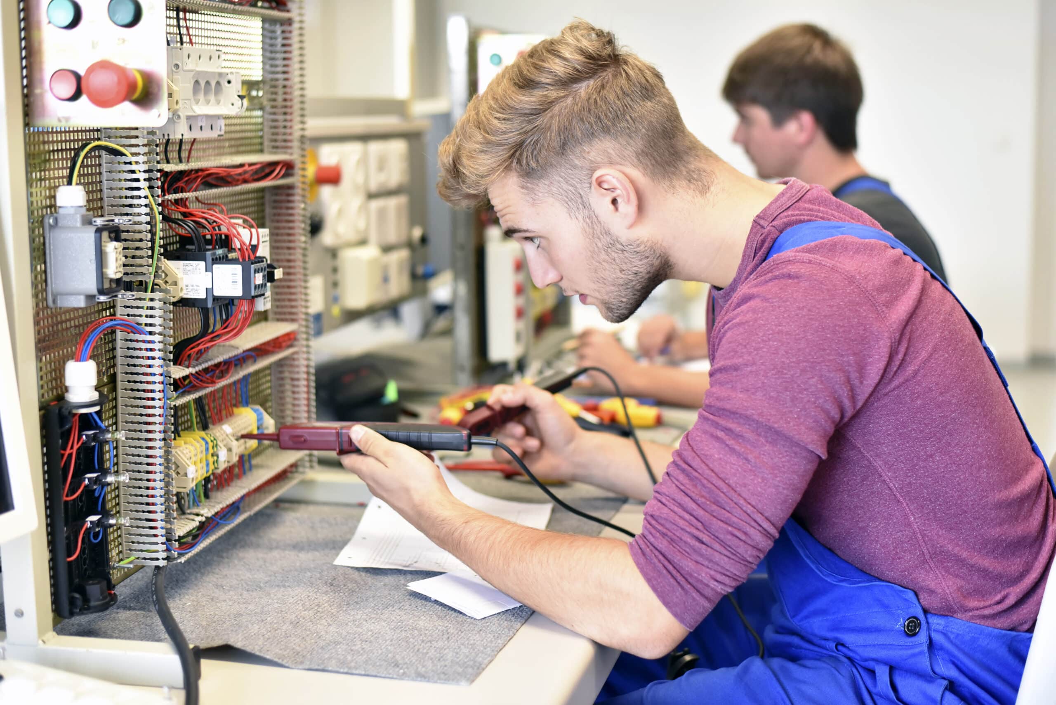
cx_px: 528
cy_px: 352
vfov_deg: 27.0
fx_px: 1467
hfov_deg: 39.6
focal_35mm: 50
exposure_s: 1/640
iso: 1600
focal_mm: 50
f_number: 2.8
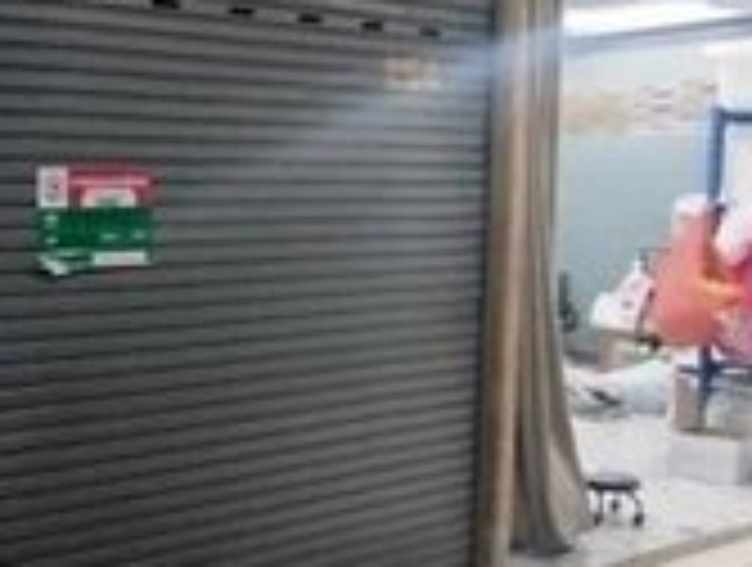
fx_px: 936
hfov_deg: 33.6
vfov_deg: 33.7
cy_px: 243
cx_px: -194
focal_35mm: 43
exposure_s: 1/17
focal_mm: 1.65
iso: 500
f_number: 2.2
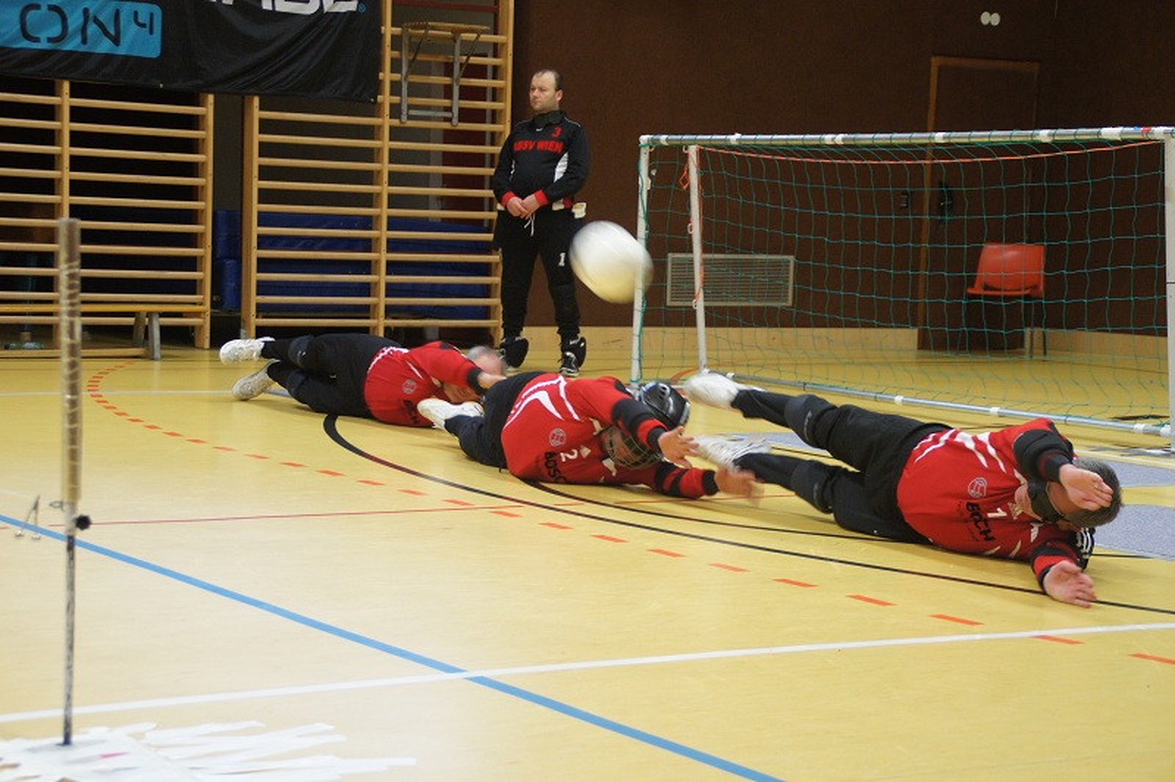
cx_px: 588
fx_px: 2690
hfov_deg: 24.6
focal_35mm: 82
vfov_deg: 16.5
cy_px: 391
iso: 1600
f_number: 5
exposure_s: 1/50
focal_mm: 55
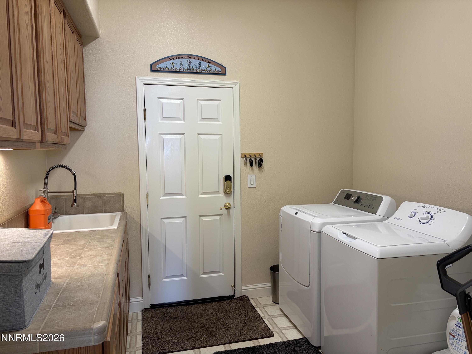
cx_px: 236
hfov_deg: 67.3
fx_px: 355
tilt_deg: -4.4
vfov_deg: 53.1
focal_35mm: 26
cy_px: 177
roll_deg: +0.8
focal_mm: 5.96
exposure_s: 1/120
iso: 125
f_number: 1.6
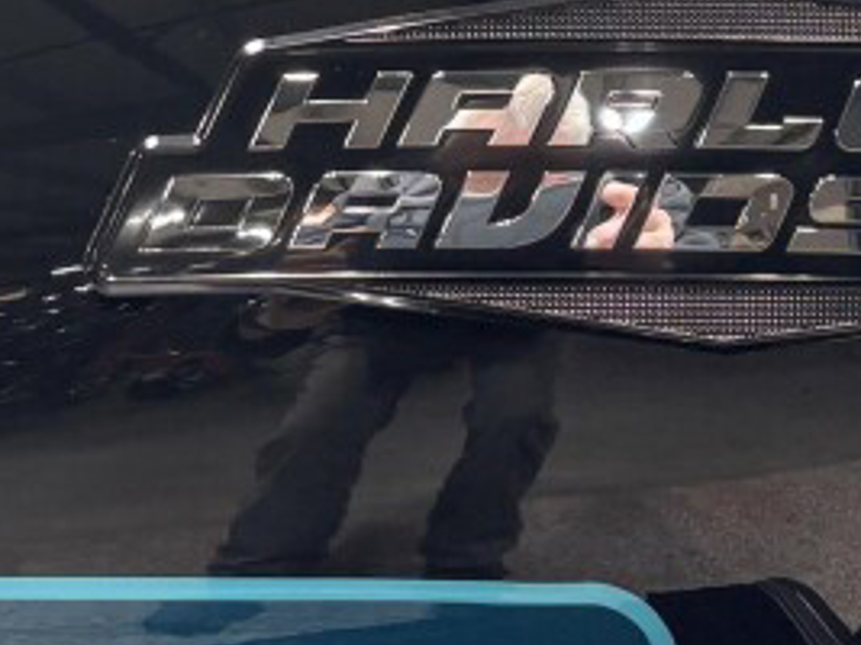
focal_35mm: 104
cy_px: -161
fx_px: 2586
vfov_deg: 13.7
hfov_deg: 18.6
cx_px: 82
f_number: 1.6
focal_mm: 5.96
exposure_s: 1/120
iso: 50
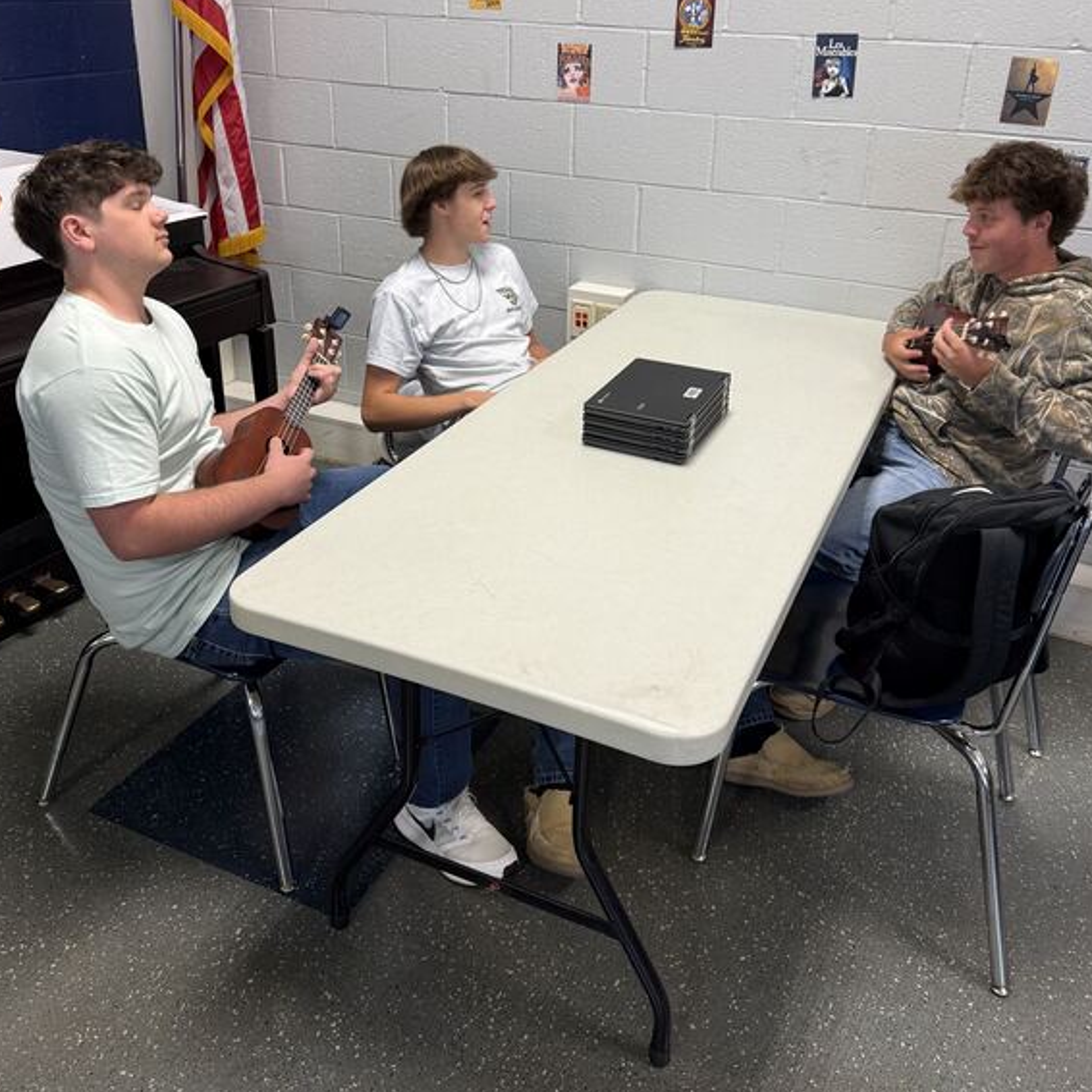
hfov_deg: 54.0
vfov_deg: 53.3
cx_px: 550
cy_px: 396
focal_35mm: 30
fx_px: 1071
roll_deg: -1.3
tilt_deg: -20.3
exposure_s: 1/60
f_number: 1.78
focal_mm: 6.76
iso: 160
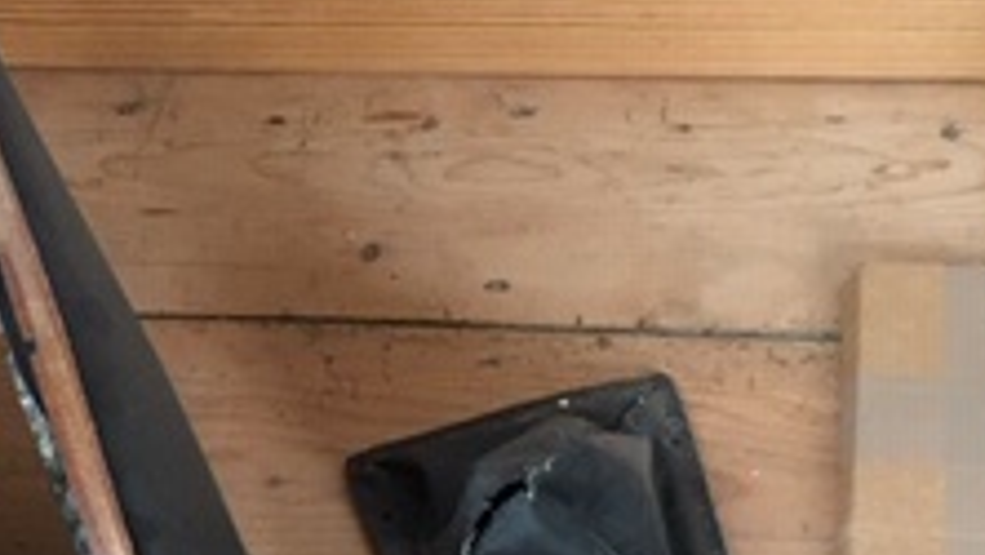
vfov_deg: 12.6
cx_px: 271
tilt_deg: -61.2
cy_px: 861
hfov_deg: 23.2
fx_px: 2377
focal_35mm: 91
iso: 200
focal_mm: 4.15
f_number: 2.2
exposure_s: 1/20
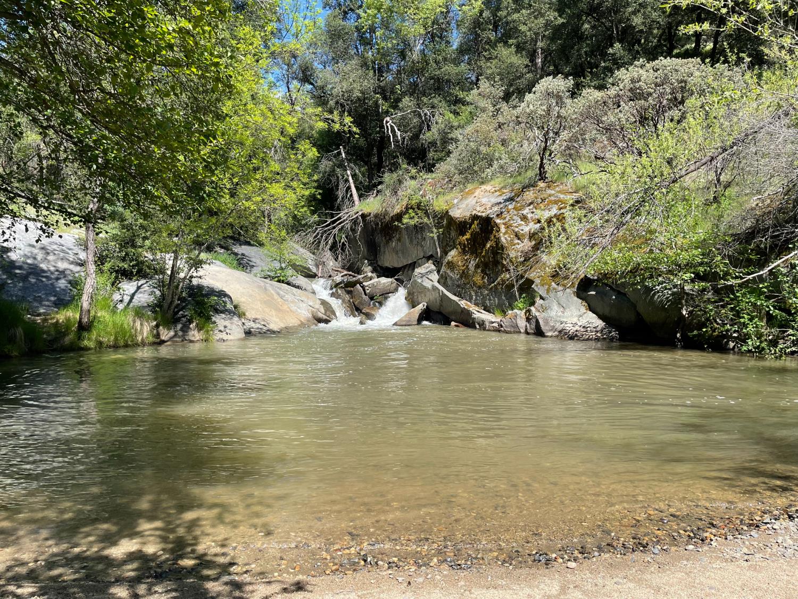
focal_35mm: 26
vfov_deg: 53.1
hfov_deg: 67.3
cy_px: 300
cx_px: 399
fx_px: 599
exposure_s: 1/1366
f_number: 1.6
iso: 32
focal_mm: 4.2
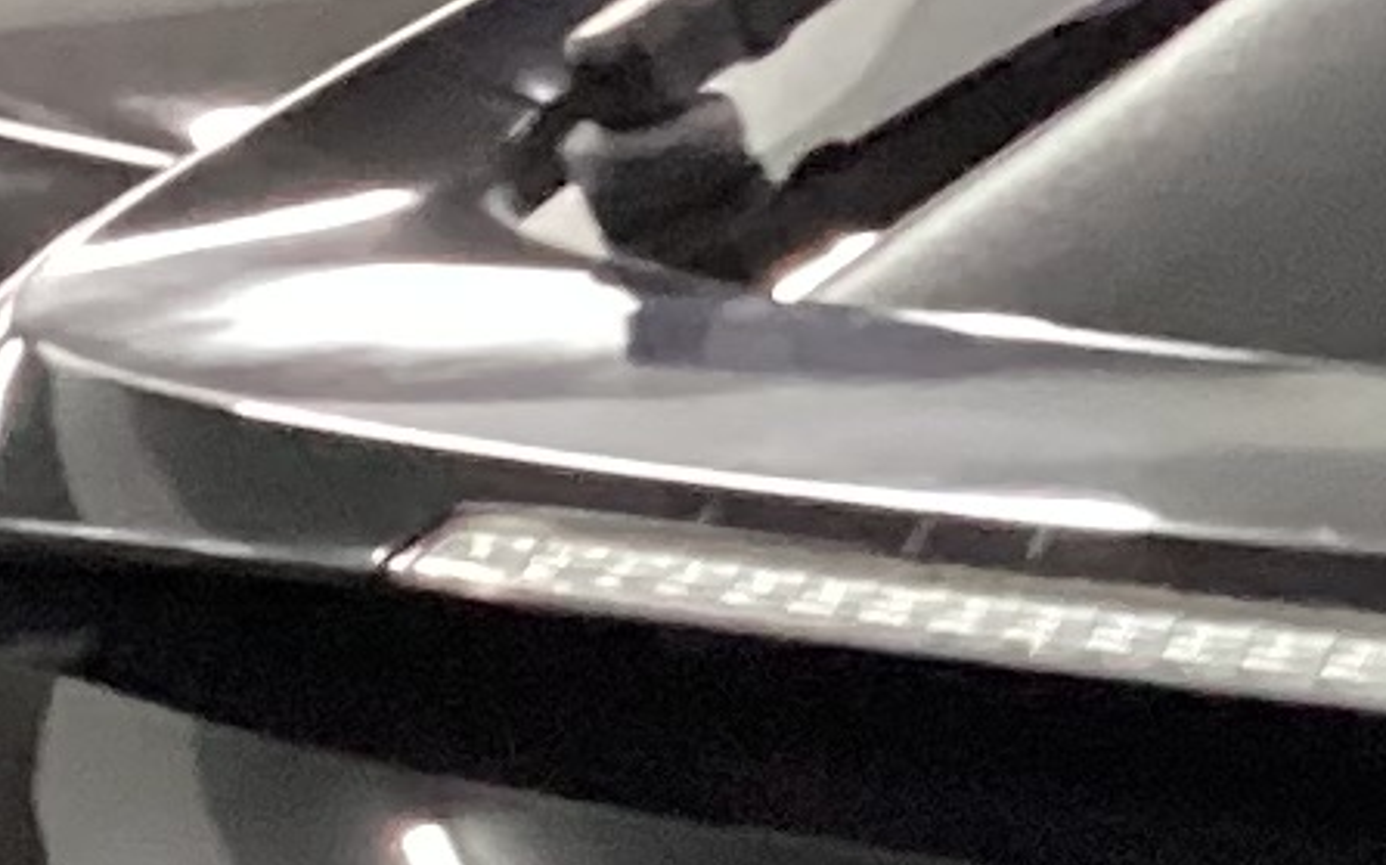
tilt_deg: -20.4
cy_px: 1742
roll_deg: +0.3
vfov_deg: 5.4
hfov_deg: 8.1
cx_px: 3293
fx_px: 9062
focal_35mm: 240
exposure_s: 1/40
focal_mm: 3.3
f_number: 2.4
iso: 320
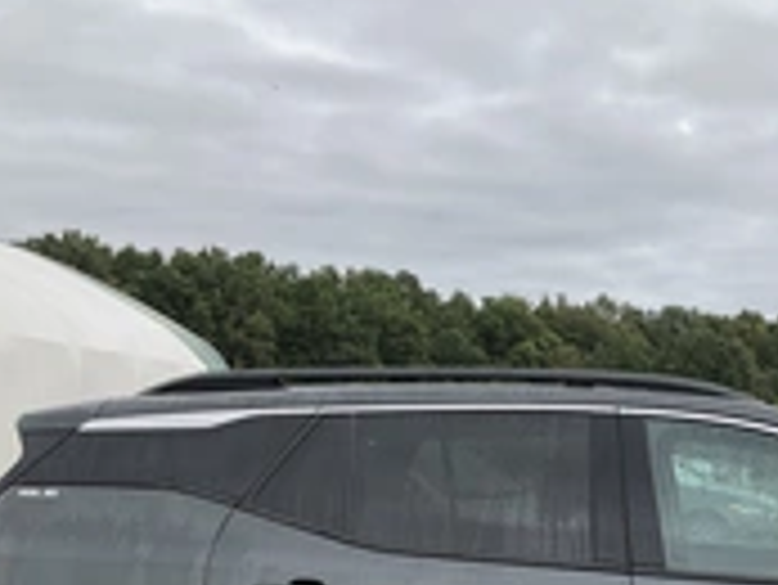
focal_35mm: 67
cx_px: 693
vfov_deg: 21.6
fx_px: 1507
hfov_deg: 27.9
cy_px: 504
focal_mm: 3
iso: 25
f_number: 1.8
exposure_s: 1/1730
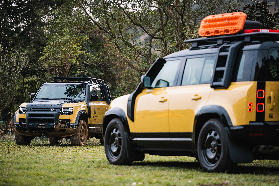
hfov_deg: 15.8
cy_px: 93
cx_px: 140
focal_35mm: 130
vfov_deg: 10.5
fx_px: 1007
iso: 400
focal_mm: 130
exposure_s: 1/400
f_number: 2.8
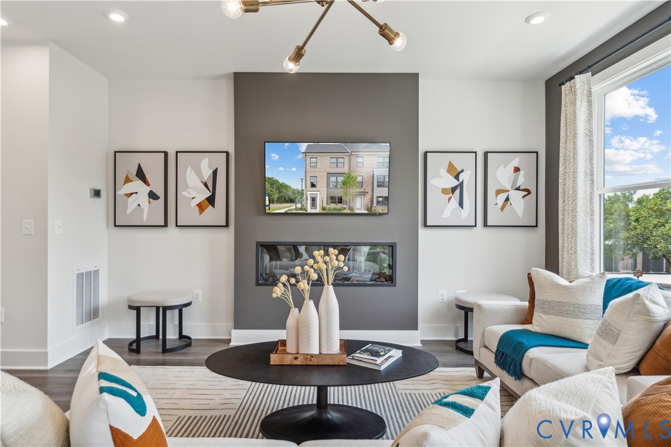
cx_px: 336
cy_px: 224
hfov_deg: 86.9
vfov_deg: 64.6
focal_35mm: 19
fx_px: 354
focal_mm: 19
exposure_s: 1/30
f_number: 7.1
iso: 200
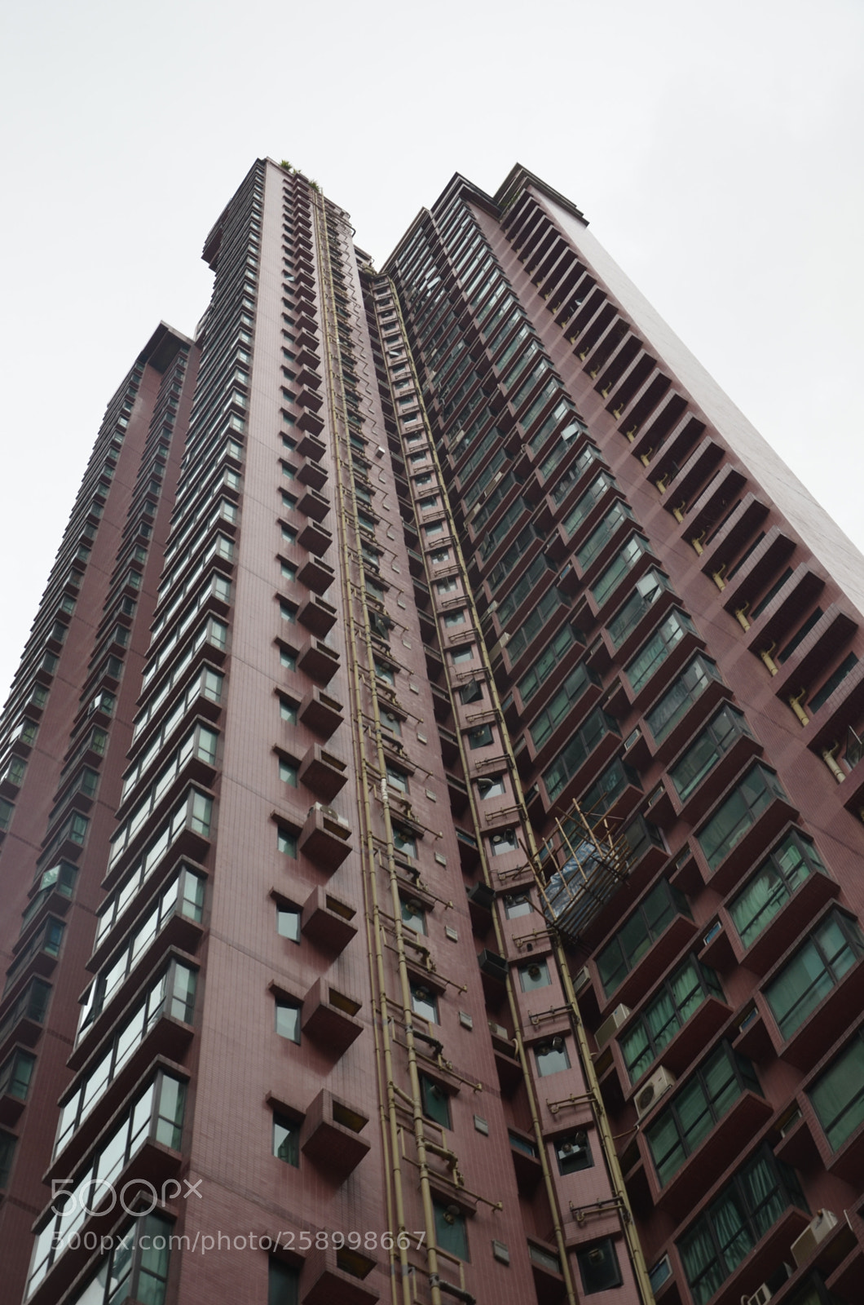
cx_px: 432
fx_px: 1898
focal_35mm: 52
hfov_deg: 25.6
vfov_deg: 37.9
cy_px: 652
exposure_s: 1/125
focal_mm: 35
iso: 200
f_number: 5.6
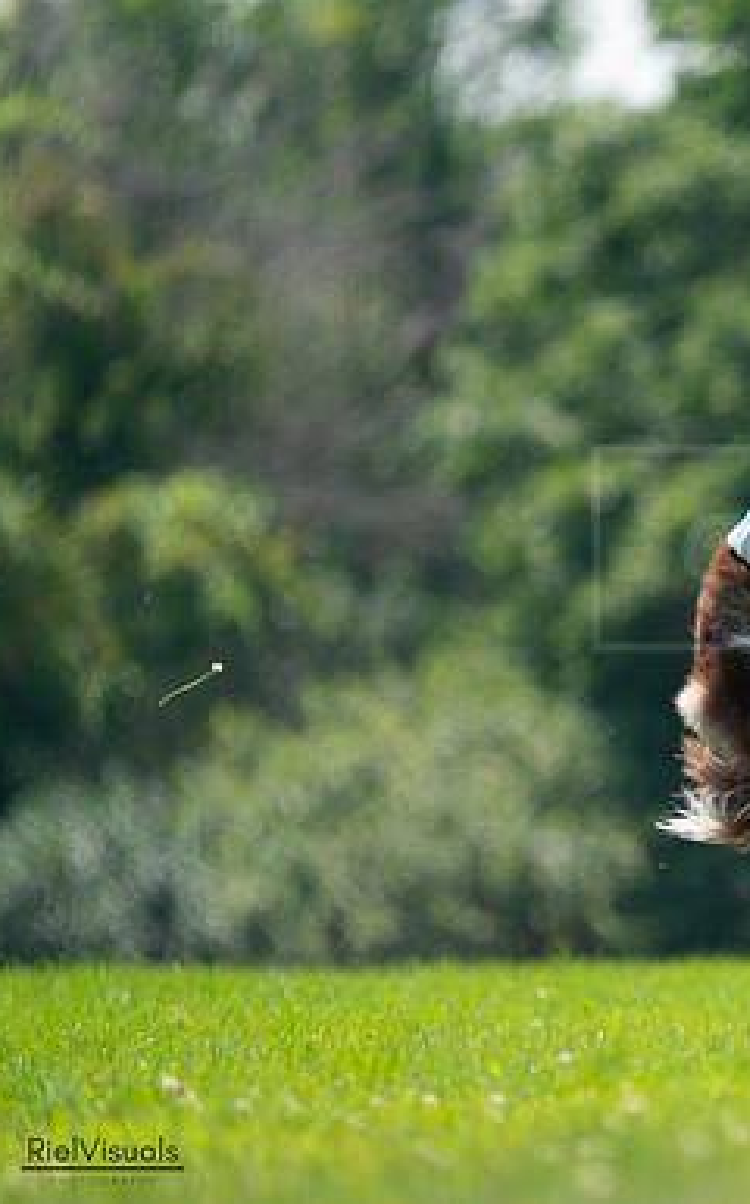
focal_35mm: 922
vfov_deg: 2.3
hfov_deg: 1.4
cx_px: 891
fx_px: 30209
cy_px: 602
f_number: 6.3
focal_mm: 600
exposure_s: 1/4000
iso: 2000
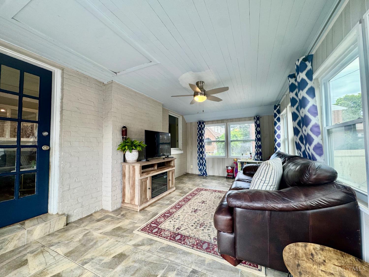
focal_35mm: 14
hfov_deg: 102.1
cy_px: 138
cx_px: 184
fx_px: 149
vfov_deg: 85.7
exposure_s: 1/120
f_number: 2.2
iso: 64
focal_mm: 2.22
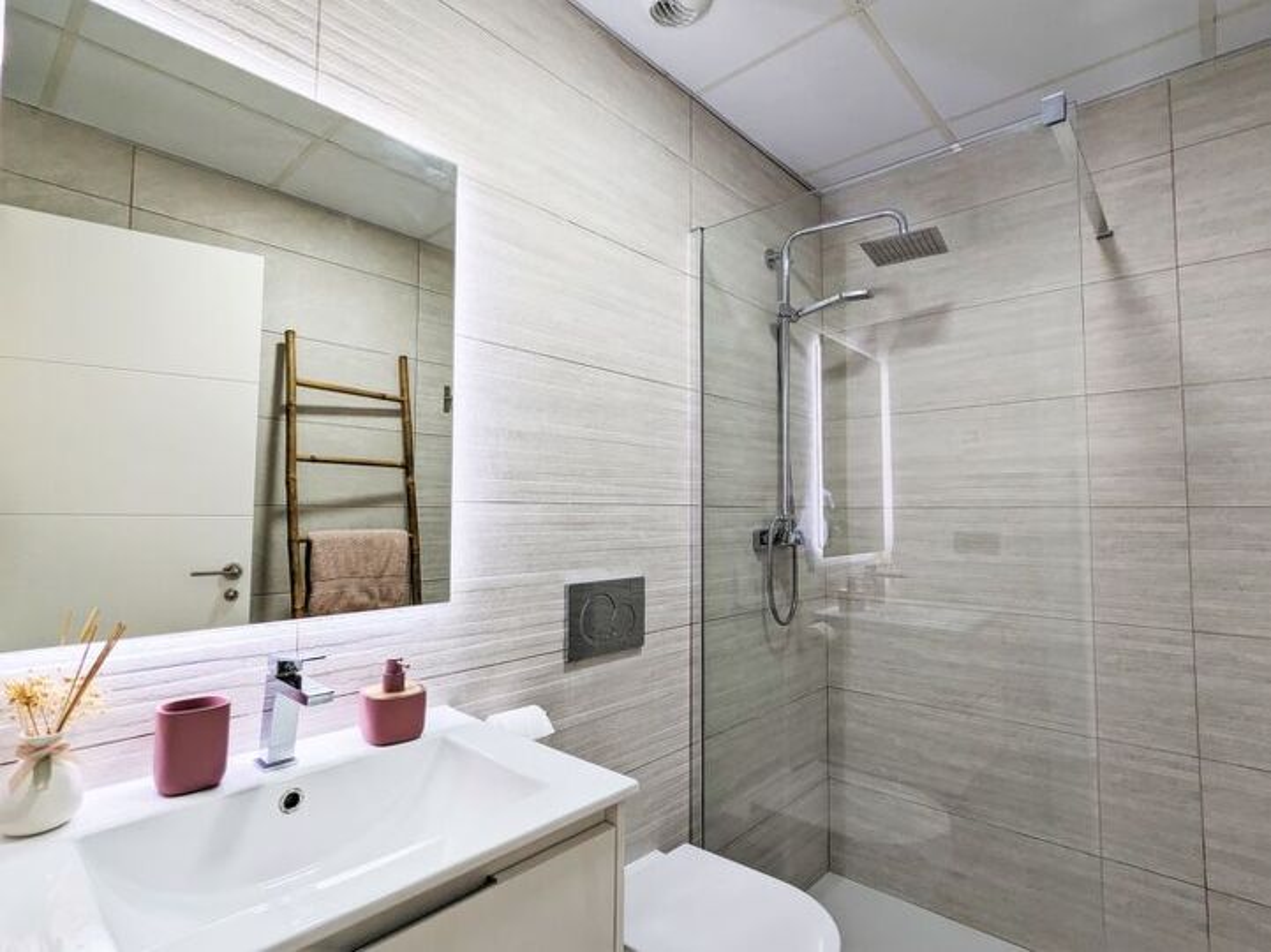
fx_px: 587
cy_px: 476
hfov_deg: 94.5
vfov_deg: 78.1
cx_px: 636
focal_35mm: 16
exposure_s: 1/100
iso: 66
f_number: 2.2
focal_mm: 2.35
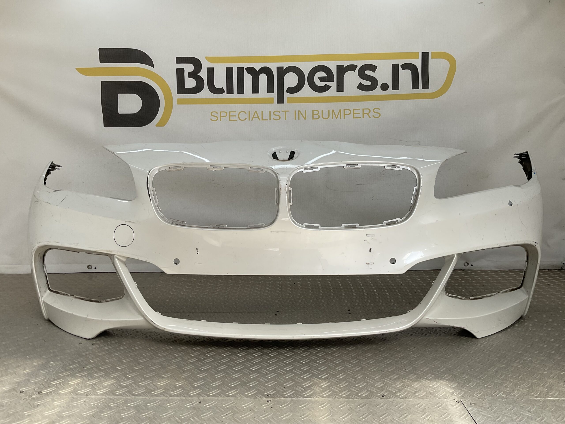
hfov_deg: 61.7
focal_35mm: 29
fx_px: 473
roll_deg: +0.0
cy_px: 212
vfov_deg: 48.2
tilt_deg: -7.8
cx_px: 282
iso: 16
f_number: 1.8
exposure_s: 1/568
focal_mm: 3
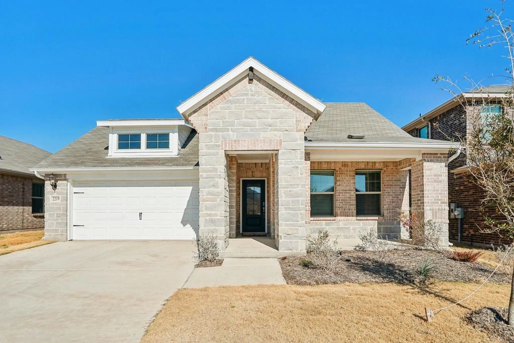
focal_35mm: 18
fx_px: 257
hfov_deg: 90.0
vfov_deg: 67.4
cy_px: 172
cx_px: 257
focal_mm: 18
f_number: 8
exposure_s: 1/640
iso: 100
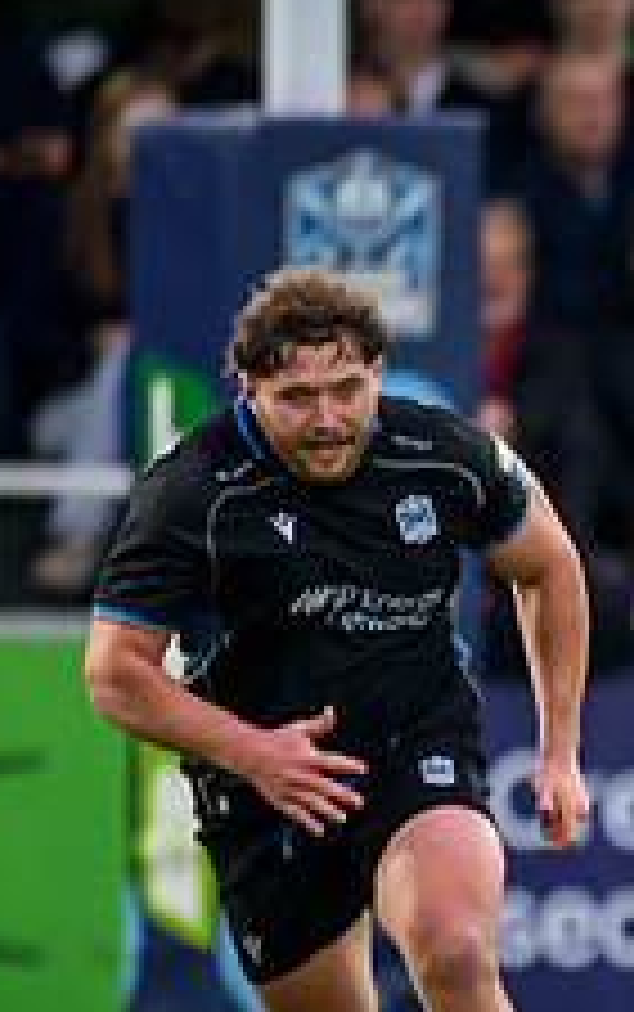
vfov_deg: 1.0
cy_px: 837
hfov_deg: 0.6
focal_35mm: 2124
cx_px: 1406
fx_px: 58607
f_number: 4
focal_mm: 560
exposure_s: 1/1600
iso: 2500
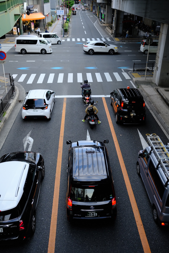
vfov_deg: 54.4
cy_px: 126
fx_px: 246
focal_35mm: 35
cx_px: 84
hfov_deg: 37.9
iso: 400
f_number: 2.8
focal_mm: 23
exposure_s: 1/500
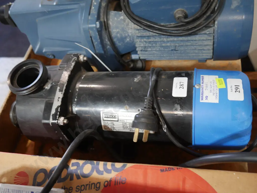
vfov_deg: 44.2
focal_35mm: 32
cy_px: 96
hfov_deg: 56.8
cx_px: 128
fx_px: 238
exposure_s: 1/60
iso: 800
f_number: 3.6
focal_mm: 16
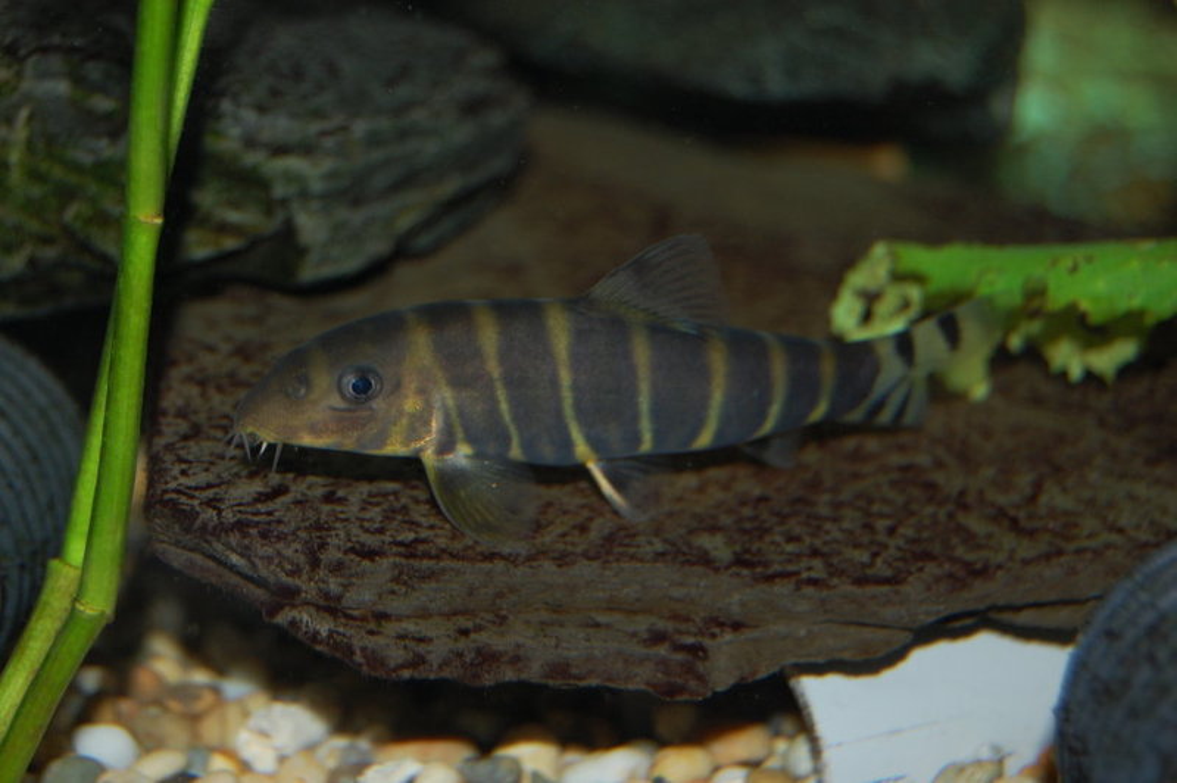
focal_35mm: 82
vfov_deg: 16.5
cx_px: 588
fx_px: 2695
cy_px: 392
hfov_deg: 24.6
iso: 400
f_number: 5.6
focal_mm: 55
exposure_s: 1/60
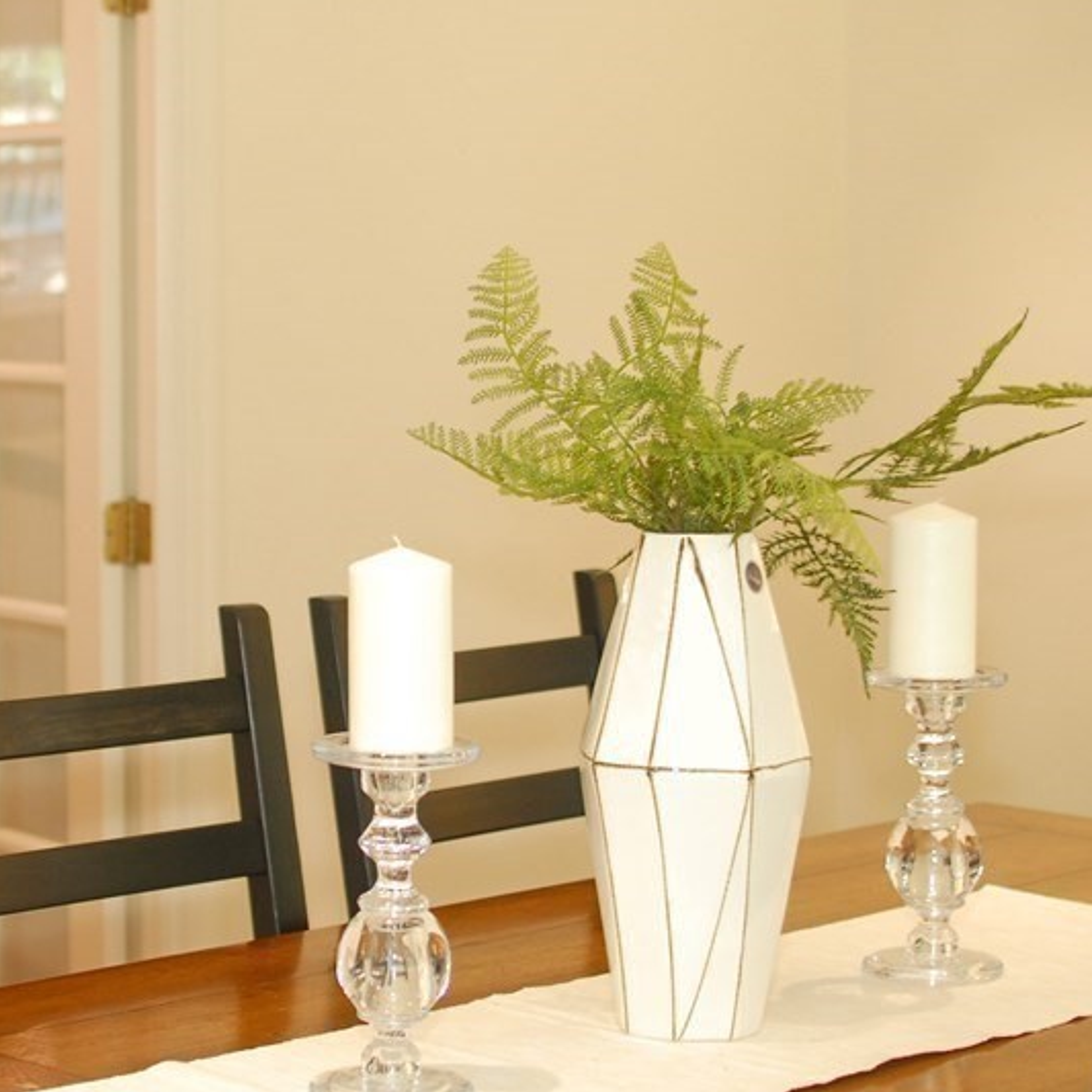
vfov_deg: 20.2
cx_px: 258
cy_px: 517
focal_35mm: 86
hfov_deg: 20.0
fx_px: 3063
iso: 400
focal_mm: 35
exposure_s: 1/80
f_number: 2.8
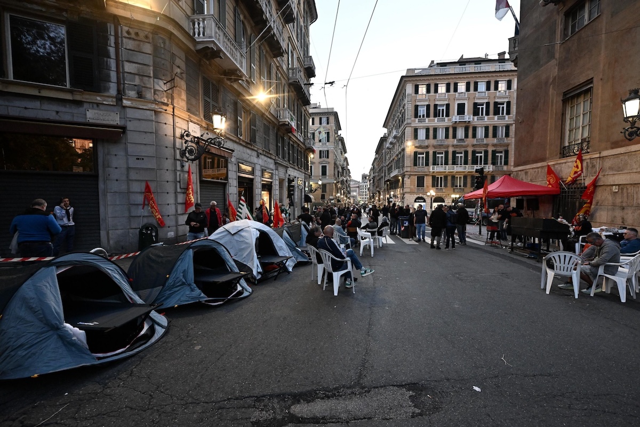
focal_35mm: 16
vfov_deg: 72.1
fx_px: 293
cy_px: 214
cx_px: 320
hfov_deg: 95.0
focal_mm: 16.5
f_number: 5
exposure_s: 1/200
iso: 4500
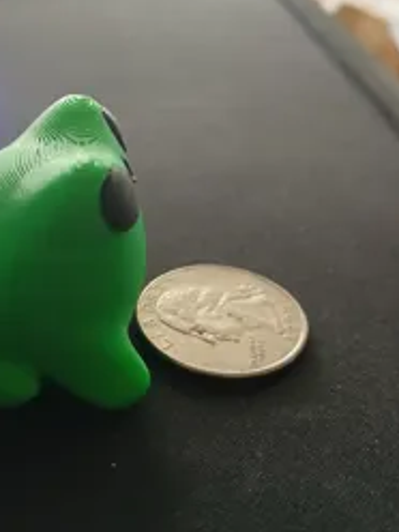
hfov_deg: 33.8
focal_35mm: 42
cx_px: 107
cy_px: 240
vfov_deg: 44.7
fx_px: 645
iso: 400
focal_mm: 3.98
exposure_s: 1/24
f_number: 1.8
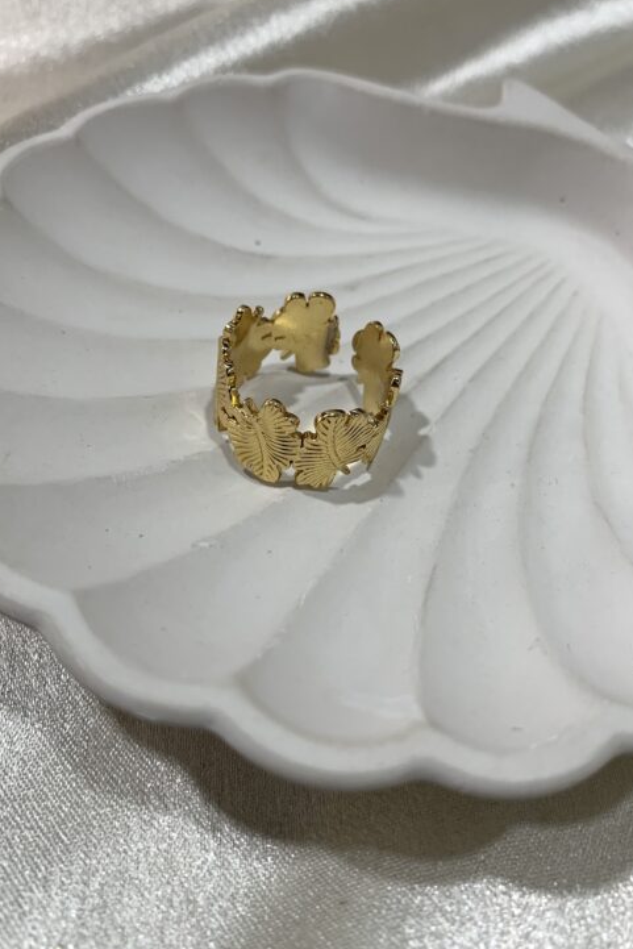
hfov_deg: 43.6
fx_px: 791
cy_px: 454
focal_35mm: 30
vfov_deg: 61.9
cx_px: 332
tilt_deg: -53.6
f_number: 1.8
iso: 100
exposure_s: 1/100
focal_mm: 4.25
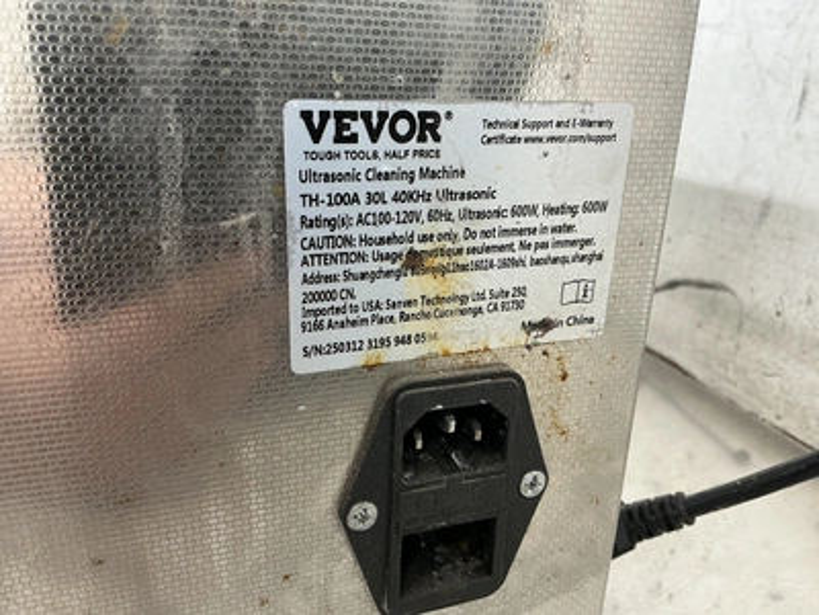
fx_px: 662
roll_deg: -1.7
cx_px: 410
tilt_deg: -20.4
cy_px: 308
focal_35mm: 28
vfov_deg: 49.7
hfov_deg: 63.4
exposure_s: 1/60
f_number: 1.8
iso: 80
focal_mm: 3
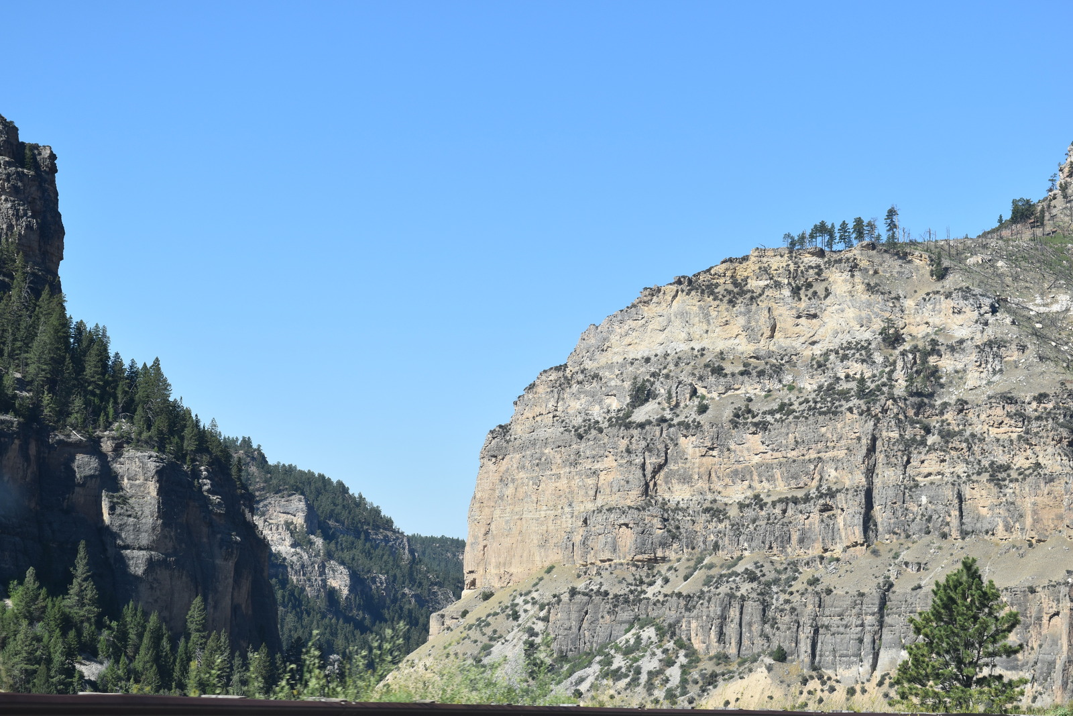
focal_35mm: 82
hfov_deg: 24.6
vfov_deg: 16.6
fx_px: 2459
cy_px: 358
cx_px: 536
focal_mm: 55
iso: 200
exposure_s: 1/400
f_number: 10
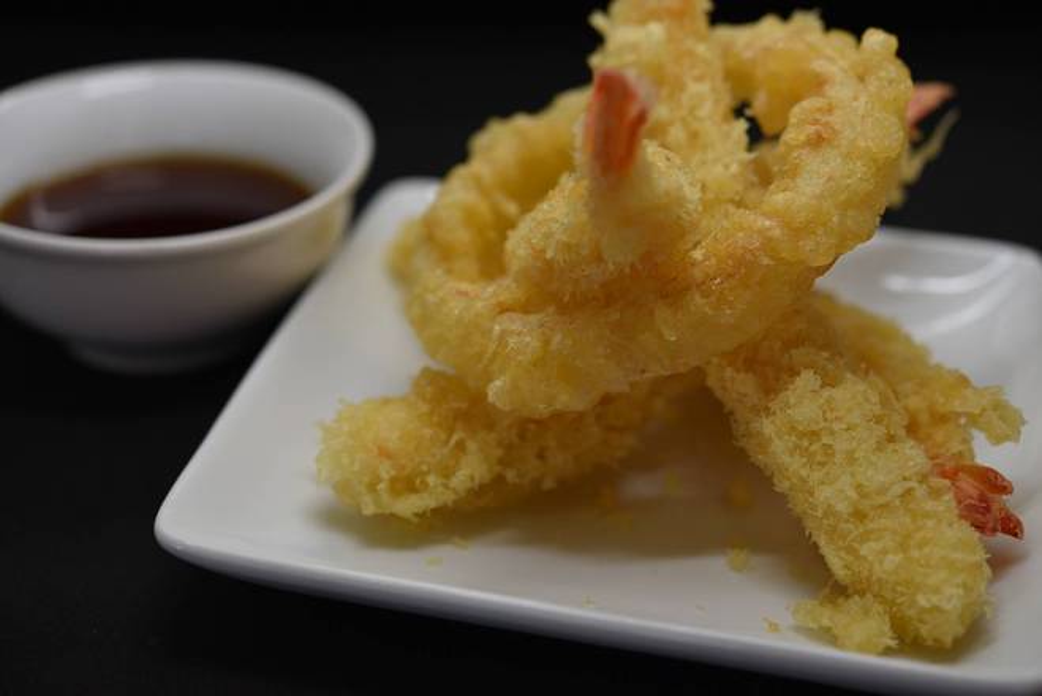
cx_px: 521
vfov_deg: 22.6
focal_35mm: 60
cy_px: 348
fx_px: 1737
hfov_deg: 33.4
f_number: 4.5
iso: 640
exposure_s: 1/320
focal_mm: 60
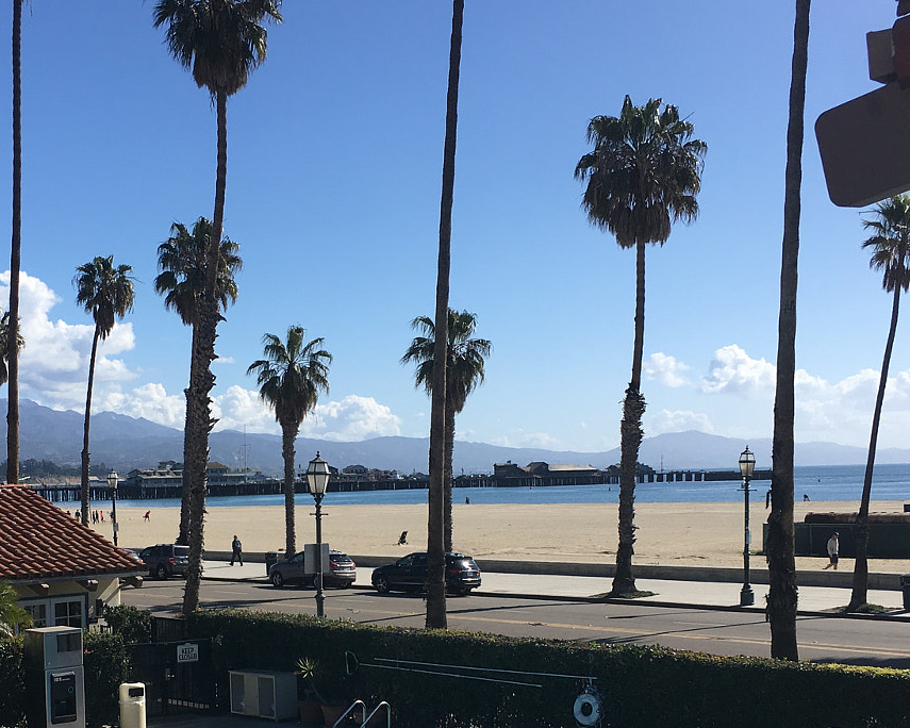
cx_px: 330
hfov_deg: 35.1
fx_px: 1427
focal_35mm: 53
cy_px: 534
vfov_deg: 28.2
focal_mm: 4.15
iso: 25
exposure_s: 1/2331
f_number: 2.2
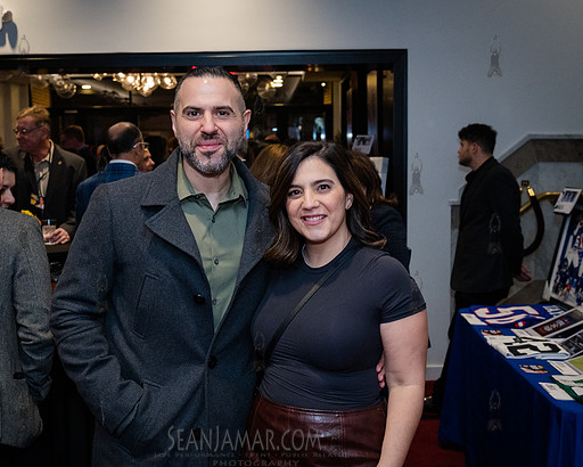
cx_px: 244
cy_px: 217
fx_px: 829
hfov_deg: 38.7
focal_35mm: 48
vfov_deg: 31.5
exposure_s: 1/320
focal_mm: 35
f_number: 5
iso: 6400
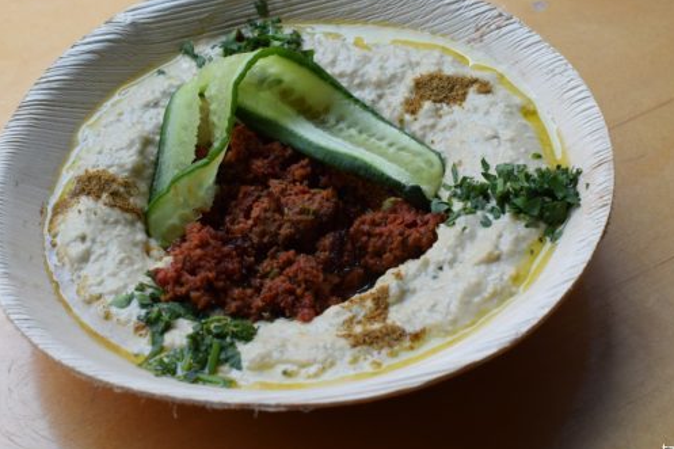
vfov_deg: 20.1
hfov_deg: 29.8
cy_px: 172
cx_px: 323
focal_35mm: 68
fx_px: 1266
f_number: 8
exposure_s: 1/125
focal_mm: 35
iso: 220
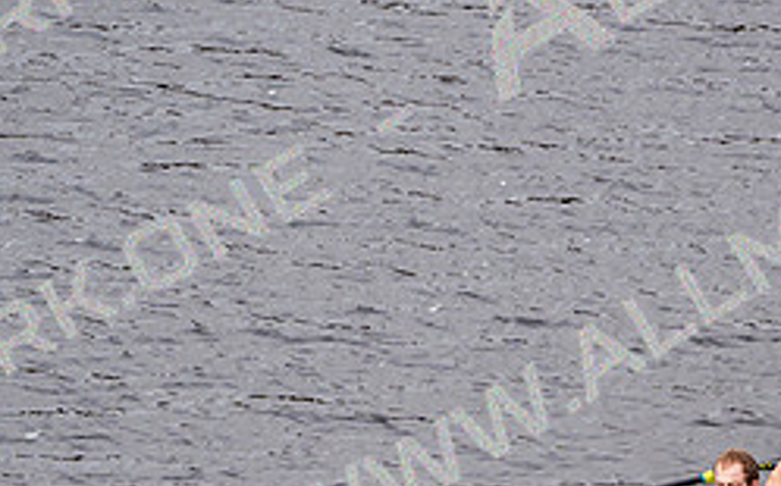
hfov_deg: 4.0
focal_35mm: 523
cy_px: 563
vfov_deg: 2.5
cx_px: 659
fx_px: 11119
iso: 250
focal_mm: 147
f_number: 2.8
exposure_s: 1/2000
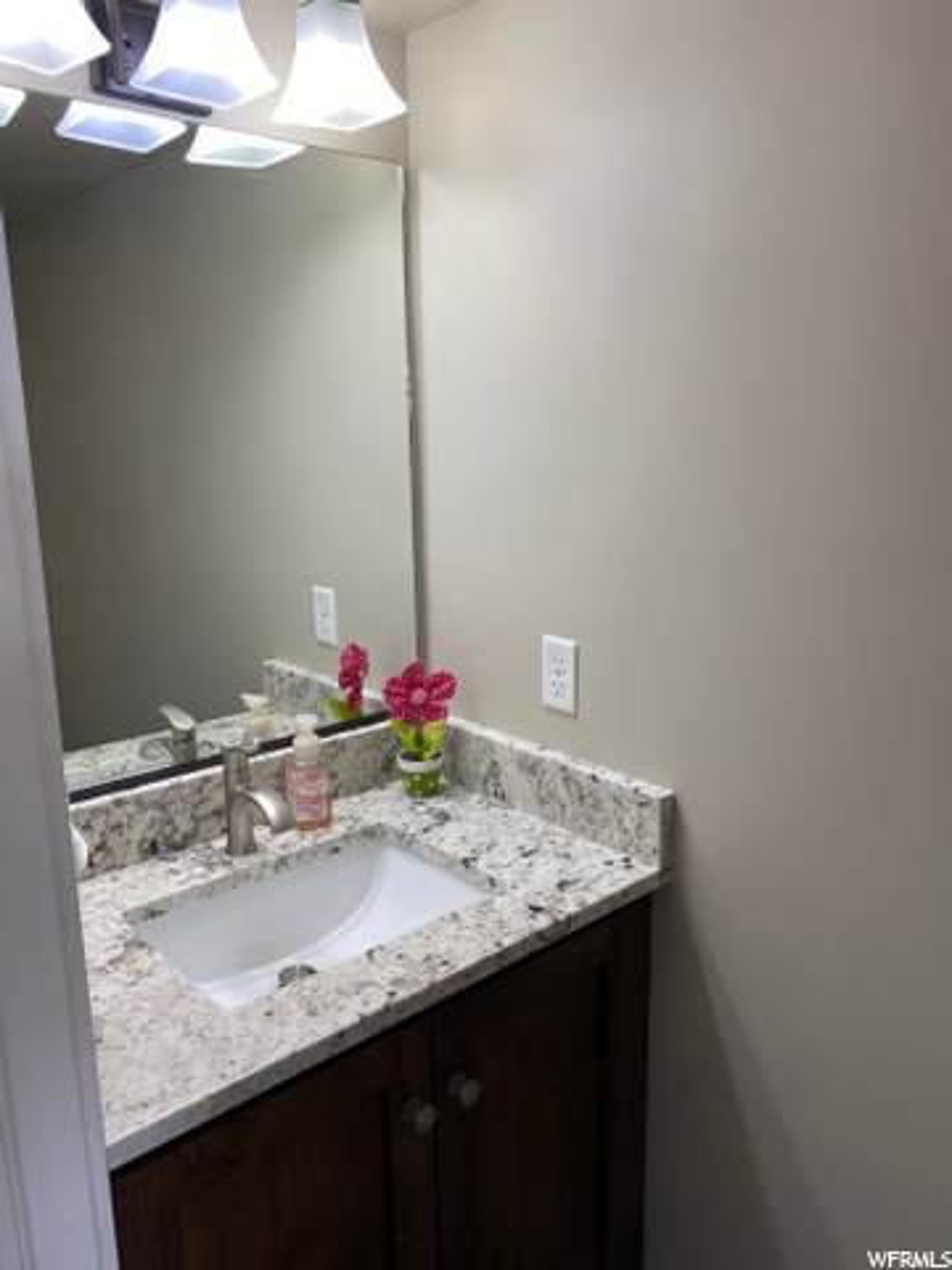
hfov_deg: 53.1
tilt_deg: -12.3
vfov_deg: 67.3
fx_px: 953
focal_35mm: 26
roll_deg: +0.8
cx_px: 476
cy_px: 635
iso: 100
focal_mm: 4.25
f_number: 1.8
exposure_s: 1/120
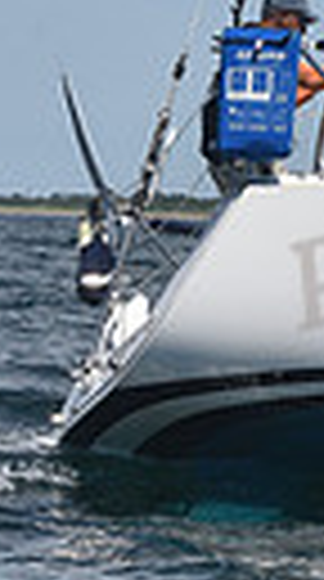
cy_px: -83
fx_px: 5085
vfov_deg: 6.5
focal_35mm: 331
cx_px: 1161
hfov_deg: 3.5
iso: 250
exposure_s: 1/800
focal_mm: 70
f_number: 11
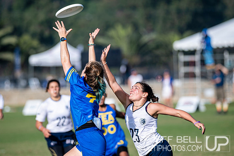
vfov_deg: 5.1
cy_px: 80
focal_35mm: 271
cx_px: 117
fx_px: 1761
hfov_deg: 7.6
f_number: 3.2
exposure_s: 1/2000
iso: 100
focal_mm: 210
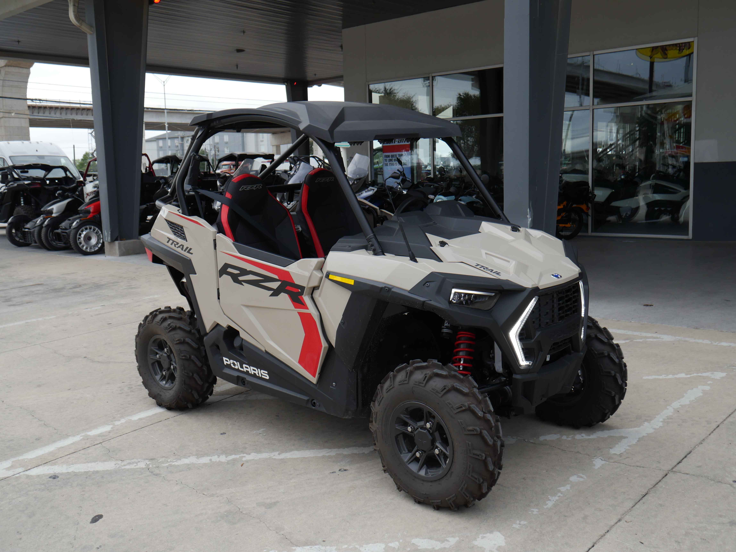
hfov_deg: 53.9
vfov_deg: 41.8
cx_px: 368
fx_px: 723
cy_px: 276
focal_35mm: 34
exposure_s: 1/200
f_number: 5
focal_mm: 17
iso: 200
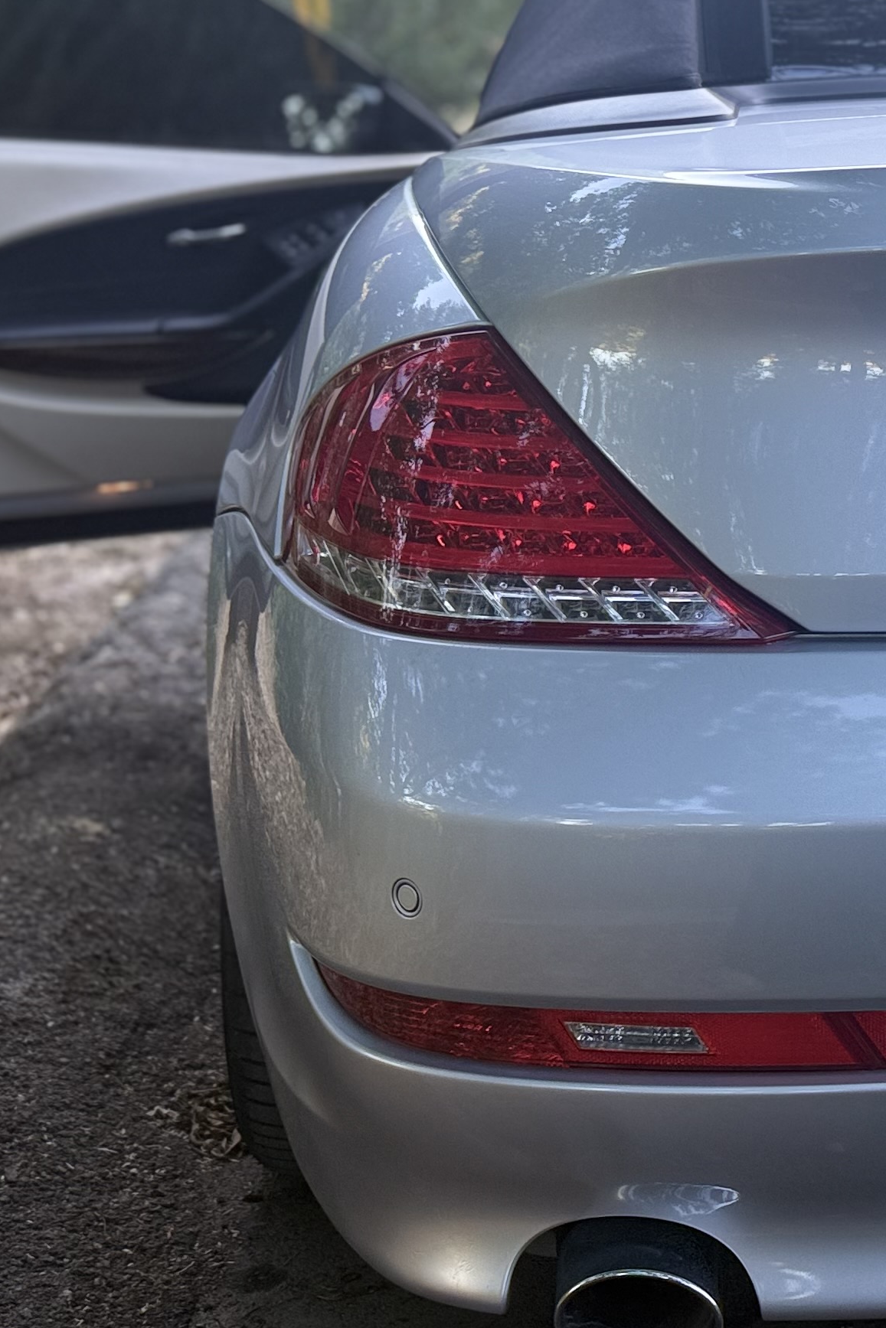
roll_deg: -2.8
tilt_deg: -9.5
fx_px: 2141
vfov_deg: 34.1
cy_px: 404
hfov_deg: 19.9
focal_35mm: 58
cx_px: 1365
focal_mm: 6.76
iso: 64
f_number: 1.78
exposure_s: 1/231
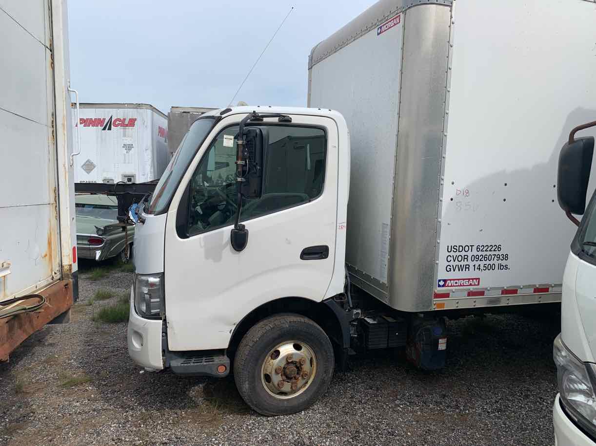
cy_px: 223
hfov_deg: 67.3
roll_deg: -1.0
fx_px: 448
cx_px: 298
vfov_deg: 53.0
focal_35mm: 26
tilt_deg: -5.7
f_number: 1.8
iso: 25
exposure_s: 1/2364
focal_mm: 4.25
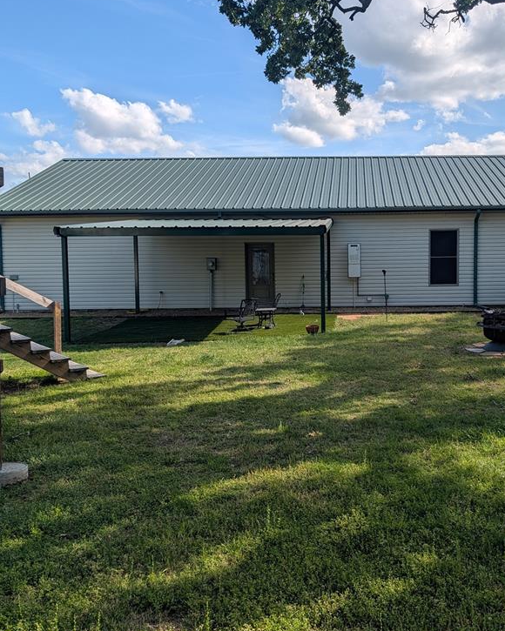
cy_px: 307
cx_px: 360
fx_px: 617
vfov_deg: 54.2
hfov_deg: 43.5
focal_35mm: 33
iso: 19
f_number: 1.68
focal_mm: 6.9
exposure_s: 1/1195
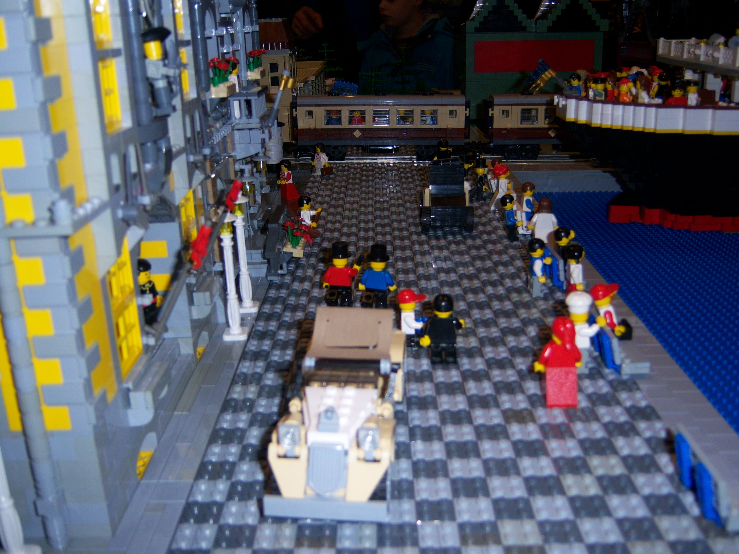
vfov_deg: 39.7
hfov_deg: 51.4
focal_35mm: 36
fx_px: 769
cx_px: 370
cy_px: 277
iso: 80
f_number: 2.8
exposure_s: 1/60
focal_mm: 7.5
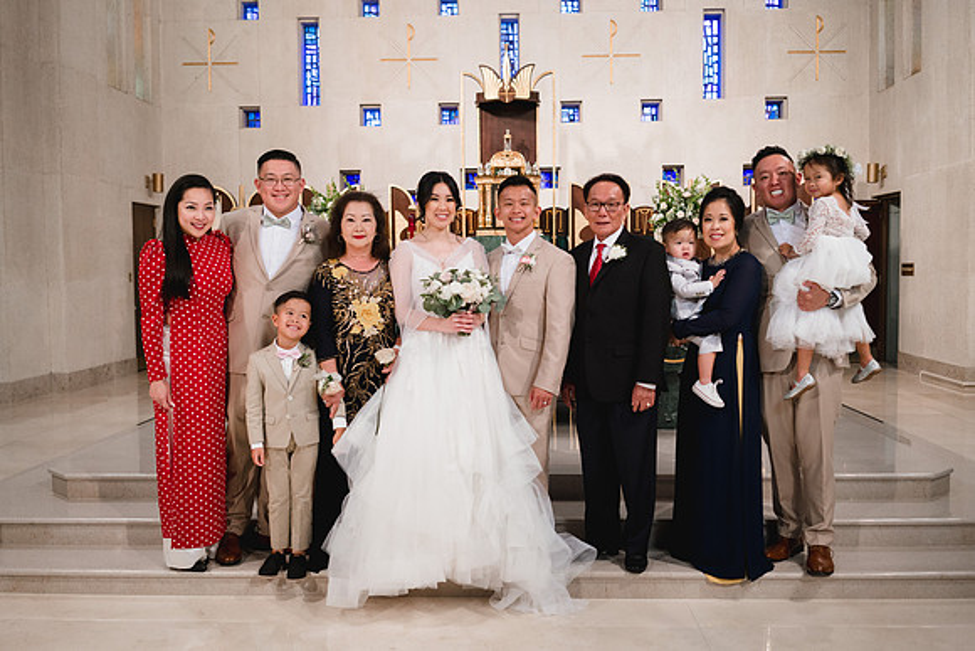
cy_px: 325
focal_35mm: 36
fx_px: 974
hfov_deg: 53.2
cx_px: 480
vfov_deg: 36.9
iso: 1000
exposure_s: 1/200
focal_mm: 35
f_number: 3.2
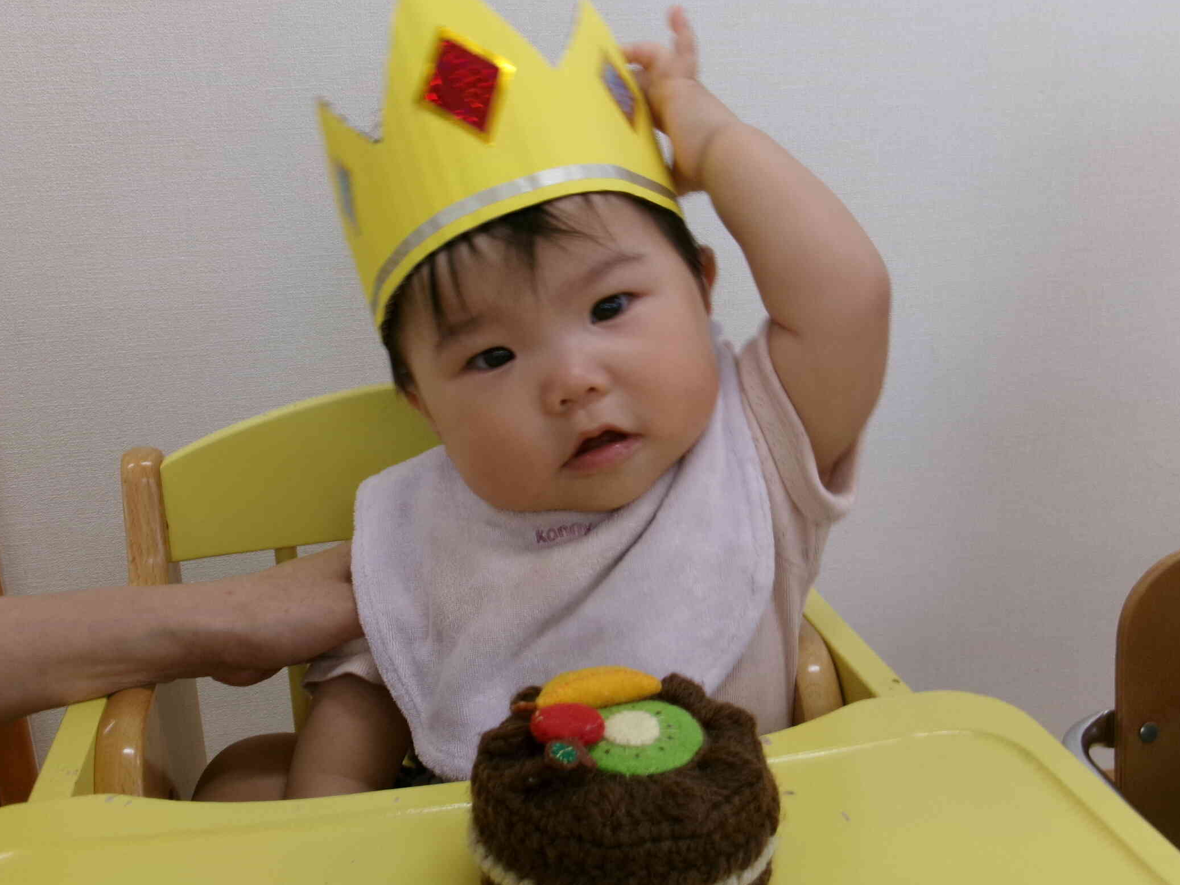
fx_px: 1193
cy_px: 507
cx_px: 560
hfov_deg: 52.6
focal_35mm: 35
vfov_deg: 40.6
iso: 133
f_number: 3.9
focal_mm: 5.1
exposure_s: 1/34
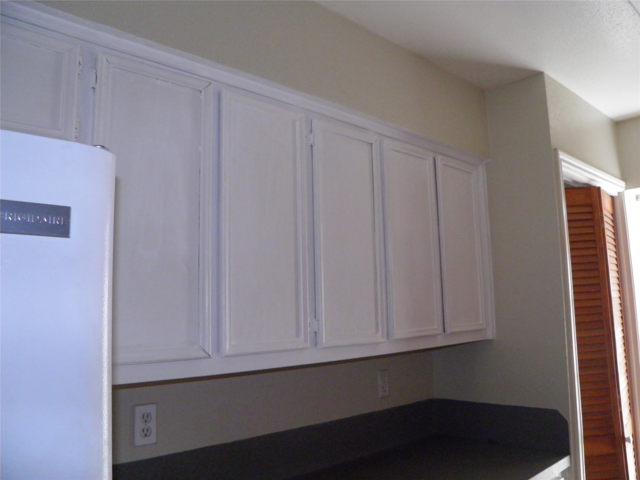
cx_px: 320
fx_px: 518
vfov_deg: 49.7
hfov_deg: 63.4
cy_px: 240
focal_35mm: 28
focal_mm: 4.9
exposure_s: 1/30
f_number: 2.8
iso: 400
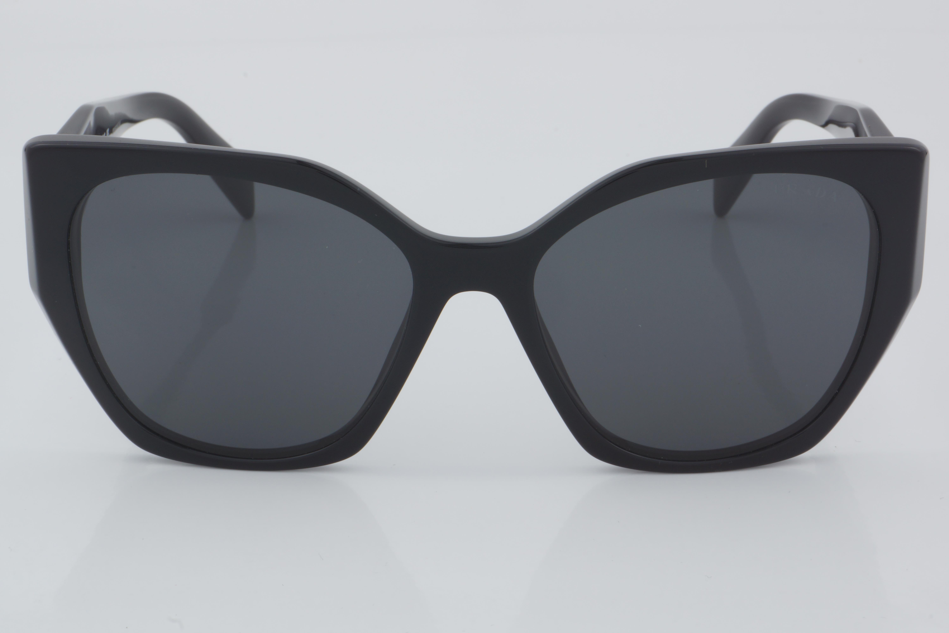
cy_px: 316
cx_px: 474
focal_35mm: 82
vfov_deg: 16.6
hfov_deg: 24.6
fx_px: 2175
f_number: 32
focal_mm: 55
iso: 100
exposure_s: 1/4
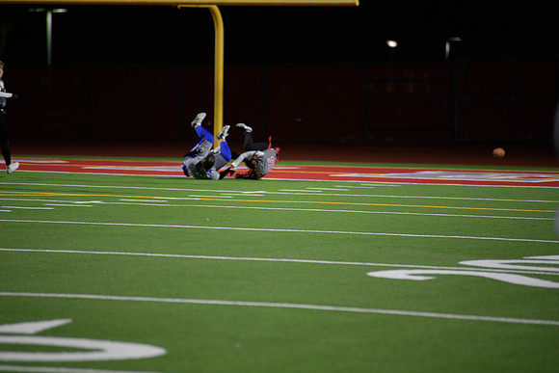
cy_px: 186
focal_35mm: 200
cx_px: 280
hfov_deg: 10.3
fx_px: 3106
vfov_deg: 6.9
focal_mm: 200
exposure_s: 1/200
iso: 900
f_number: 2.8
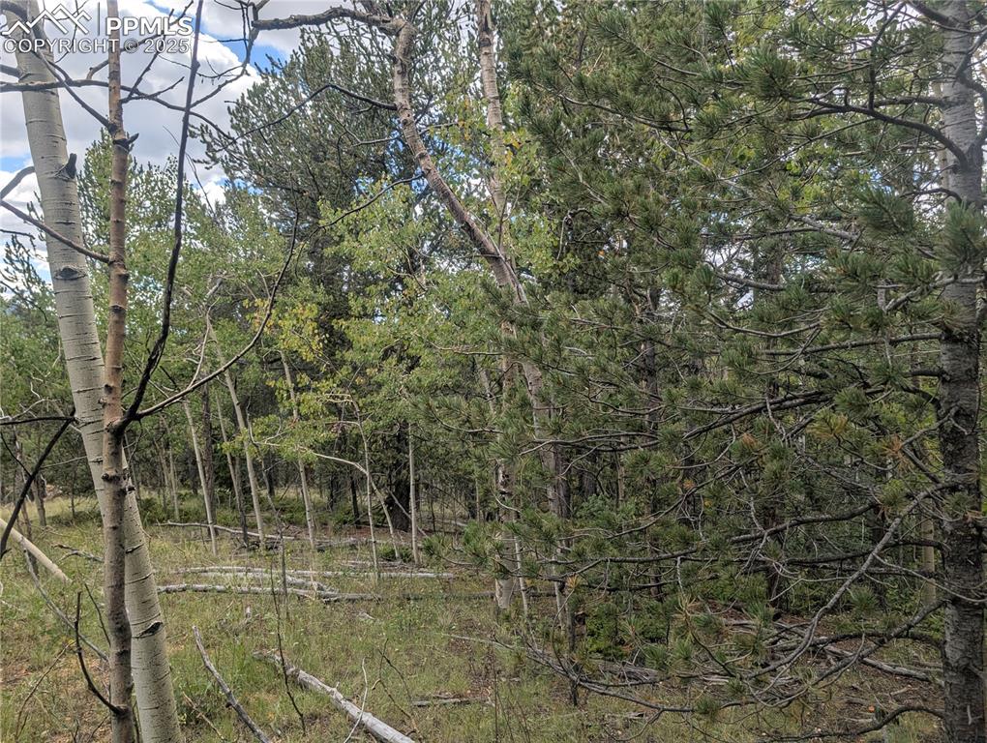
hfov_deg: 71.5
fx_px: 685
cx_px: 494
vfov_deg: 56.9
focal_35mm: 24
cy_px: 372
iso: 18
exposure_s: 1/577
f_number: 1.68
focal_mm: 6.9
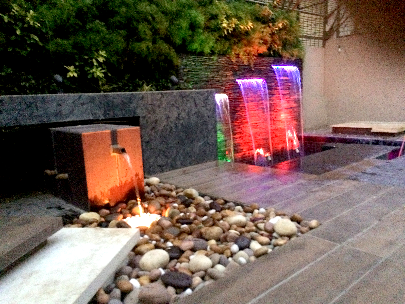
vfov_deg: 48.2
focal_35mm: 29
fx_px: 339
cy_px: 152
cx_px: 202
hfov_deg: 61.7
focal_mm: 4.15
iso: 800
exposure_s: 1/17
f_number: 2.2
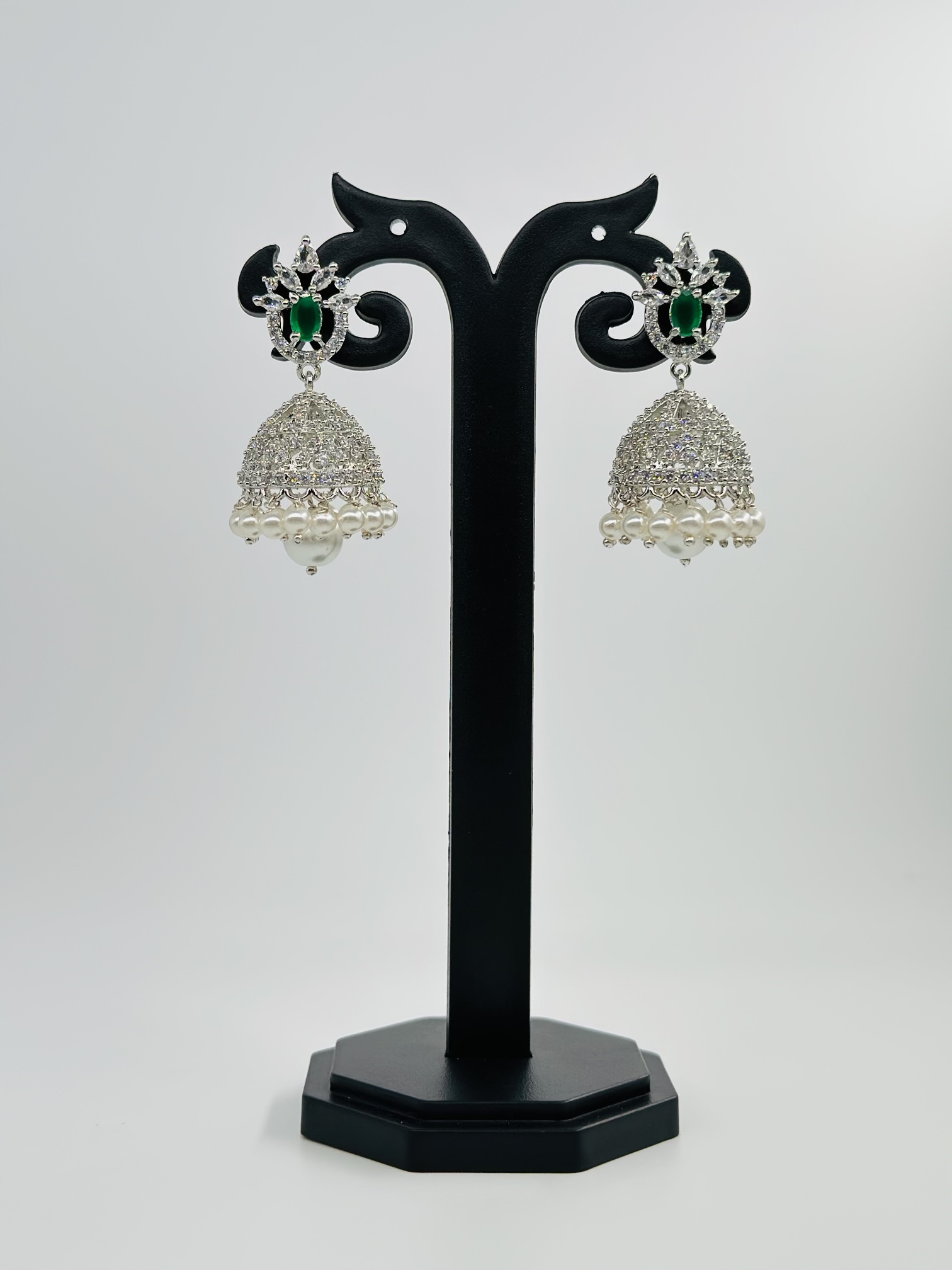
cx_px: 476
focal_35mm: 48
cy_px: 635
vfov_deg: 39.7
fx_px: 1760
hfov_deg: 30.3
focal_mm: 6.86
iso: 100
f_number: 1.78
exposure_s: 1/1783
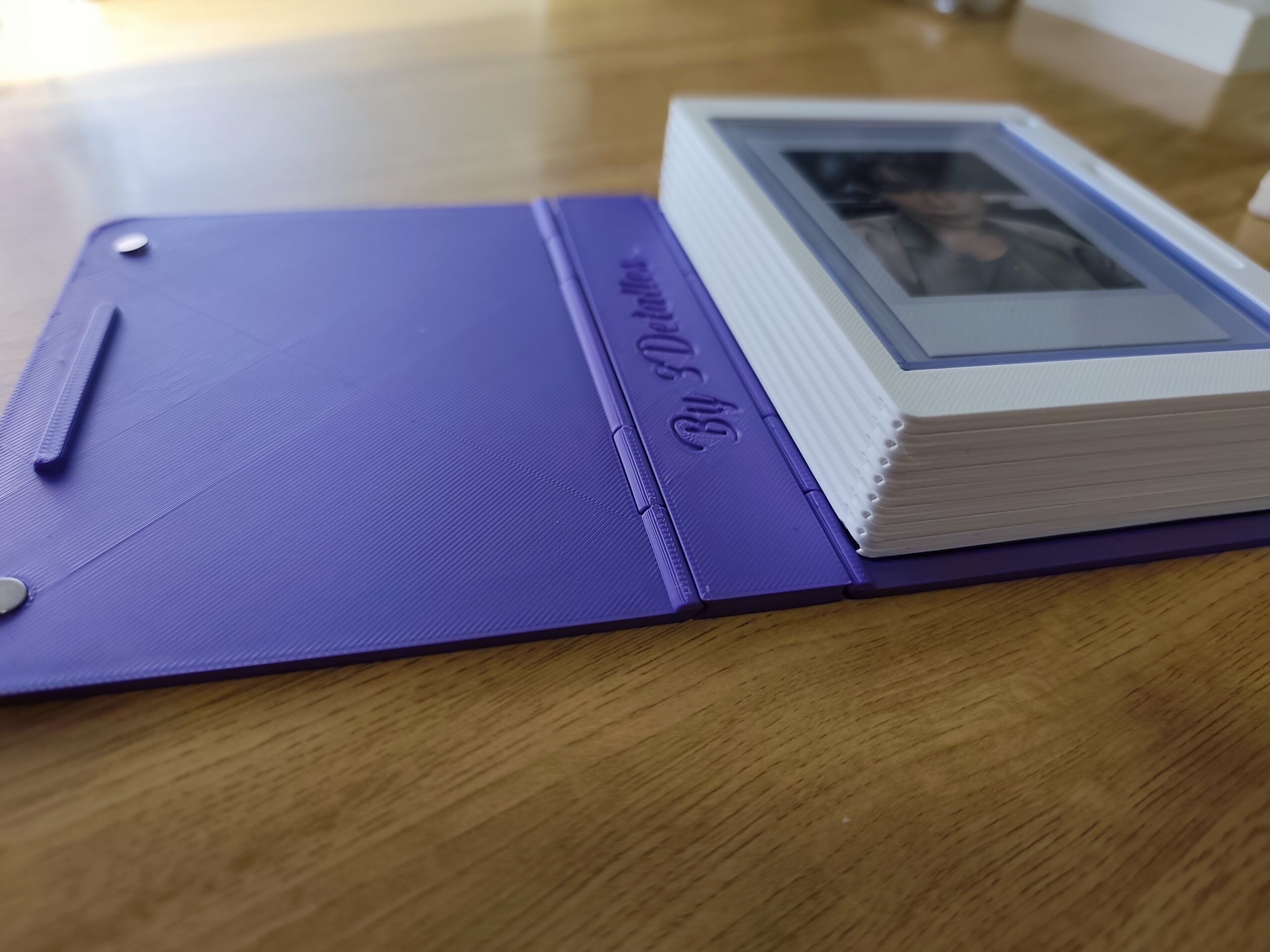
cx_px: 635
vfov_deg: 58.9
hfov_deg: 73.9
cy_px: 476
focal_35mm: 23
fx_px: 844
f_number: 1.65
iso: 100
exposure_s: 1/50
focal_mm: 6.19
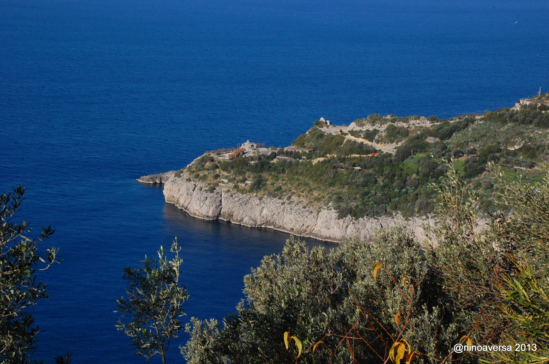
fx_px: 1187
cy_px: 182
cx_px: 274
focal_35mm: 78
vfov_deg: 17.4
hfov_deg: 26.0
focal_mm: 52
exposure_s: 1/320
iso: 800
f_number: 20
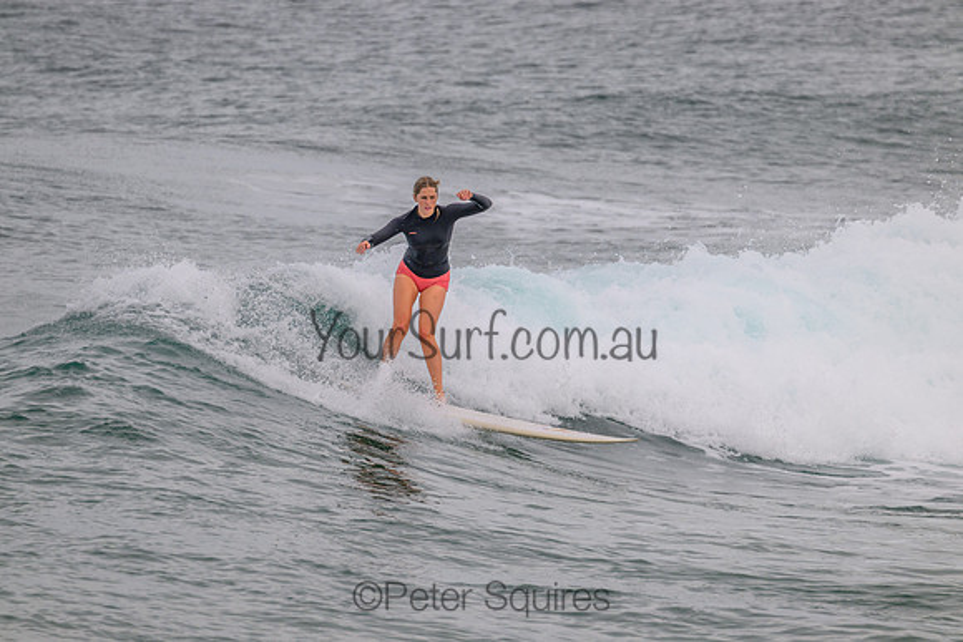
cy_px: 321
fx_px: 17123
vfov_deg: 2.1
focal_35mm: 640
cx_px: 482
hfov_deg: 3.2
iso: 800
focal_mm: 640
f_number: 11
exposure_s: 1/1600
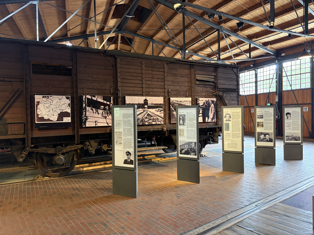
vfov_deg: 53.1
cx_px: 157
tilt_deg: -1.5
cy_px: 118
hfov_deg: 67.3
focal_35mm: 26
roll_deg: +1.8
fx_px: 236
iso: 400
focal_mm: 5.96
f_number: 1.6
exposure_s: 1/50
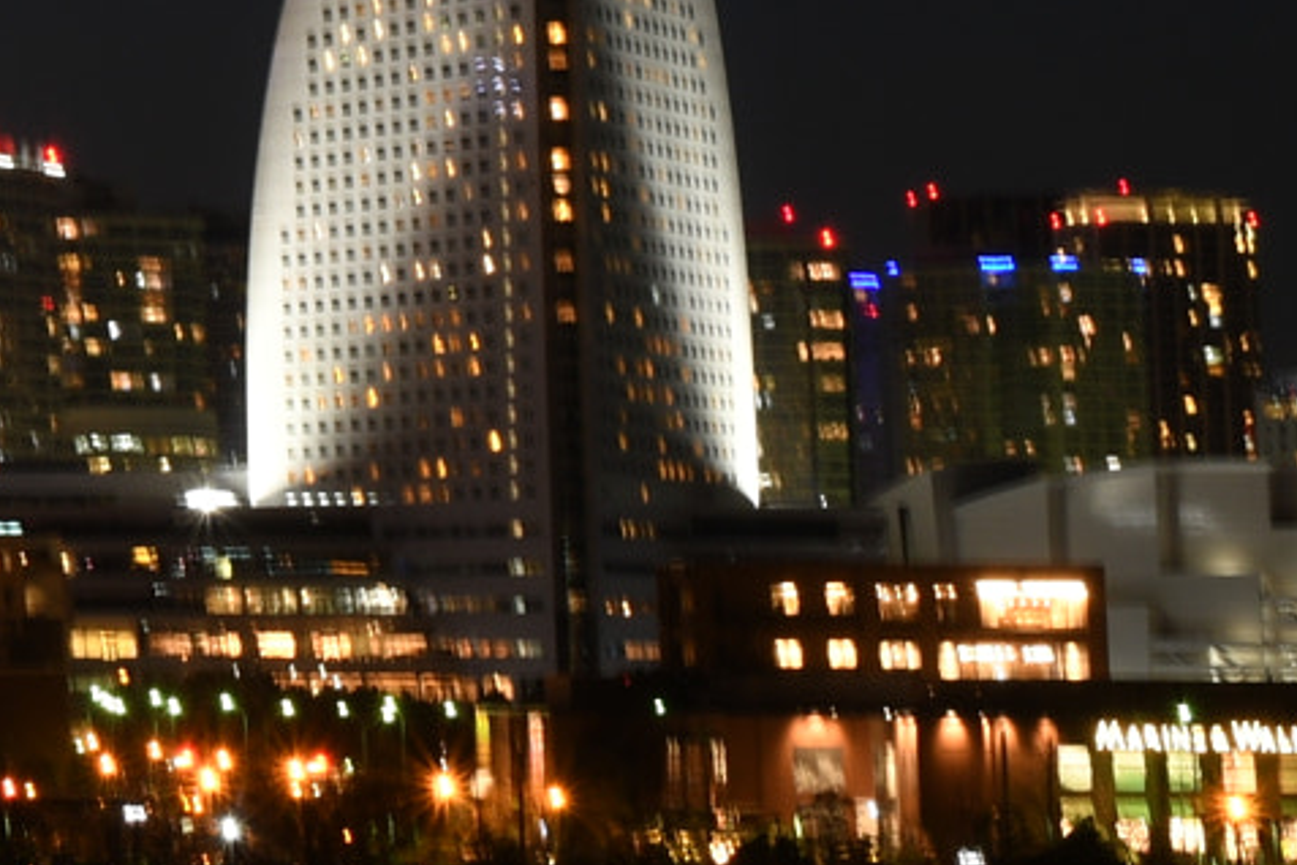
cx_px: -1292
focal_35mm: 232
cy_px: -415
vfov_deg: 5.9
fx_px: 8358
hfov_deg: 8.4
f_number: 13
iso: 100
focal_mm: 36
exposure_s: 13
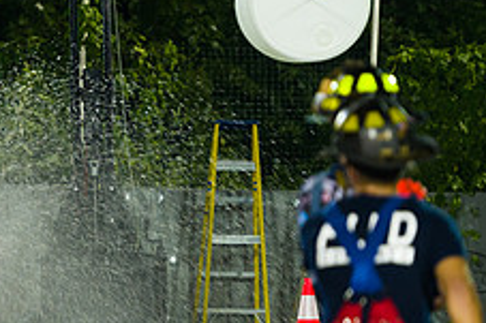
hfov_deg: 4.9
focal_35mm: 422
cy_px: 195
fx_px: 5693
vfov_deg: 3.3
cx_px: -79
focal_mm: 165
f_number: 3.2
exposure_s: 1/125
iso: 1600
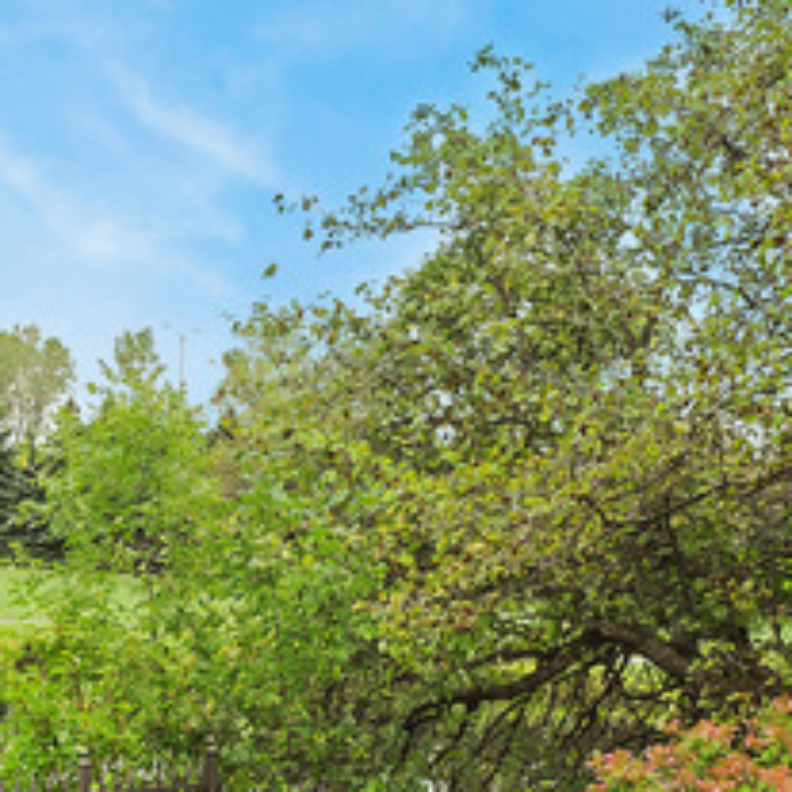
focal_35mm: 84
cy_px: 436
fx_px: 2174
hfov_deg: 20.3
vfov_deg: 20.6
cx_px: 88
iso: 200
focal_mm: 32
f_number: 8
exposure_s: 1/100
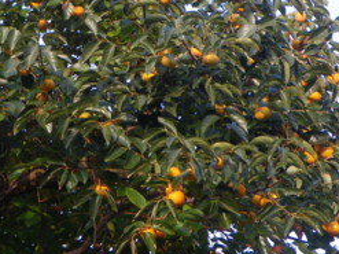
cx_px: 143
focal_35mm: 113
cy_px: 74
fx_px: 1106
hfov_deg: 17.4
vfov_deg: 13.1
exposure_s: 1/80
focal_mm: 11.1
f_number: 4.6
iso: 80
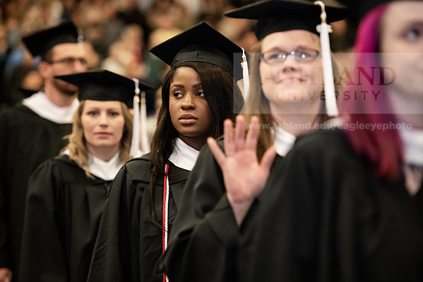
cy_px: 141
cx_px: 212
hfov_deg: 15.2
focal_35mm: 135
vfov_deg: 10.2
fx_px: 1587
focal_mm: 135
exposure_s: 1/200
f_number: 3.2
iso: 2000
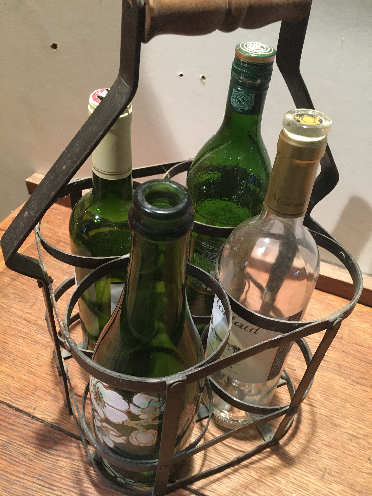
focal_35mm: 29
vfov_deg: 61.7
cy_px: 248
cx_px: 186
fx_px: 416
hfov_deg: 48.2
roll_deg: -4.6
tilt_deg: -41.7
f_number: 2.2
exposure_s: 1/20
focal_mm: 4.15
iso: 200
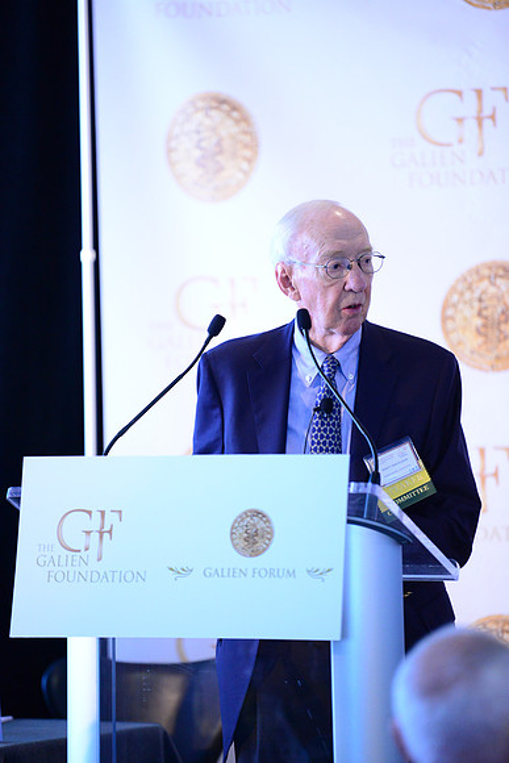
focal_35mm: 200
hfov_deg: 6.9
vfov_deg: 10.3
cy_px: 382
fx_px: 4239
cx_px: 254
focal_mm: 200
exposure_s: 1/125
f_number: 2.8
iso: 4000
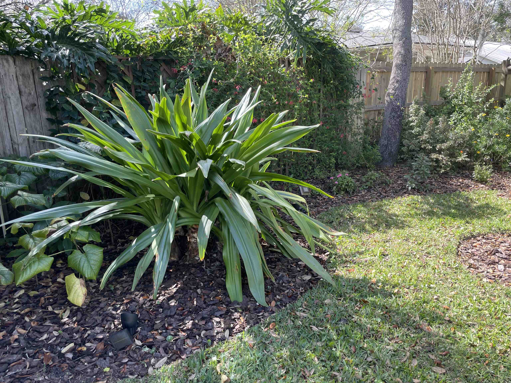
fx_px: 384
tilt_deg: -15.4
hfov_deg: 67.3
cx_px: 256
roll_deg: +2.2
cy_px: 192
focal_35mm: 26
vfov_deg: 53.1
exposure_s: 1/274
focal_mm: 4.2
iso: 32
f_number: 1.6
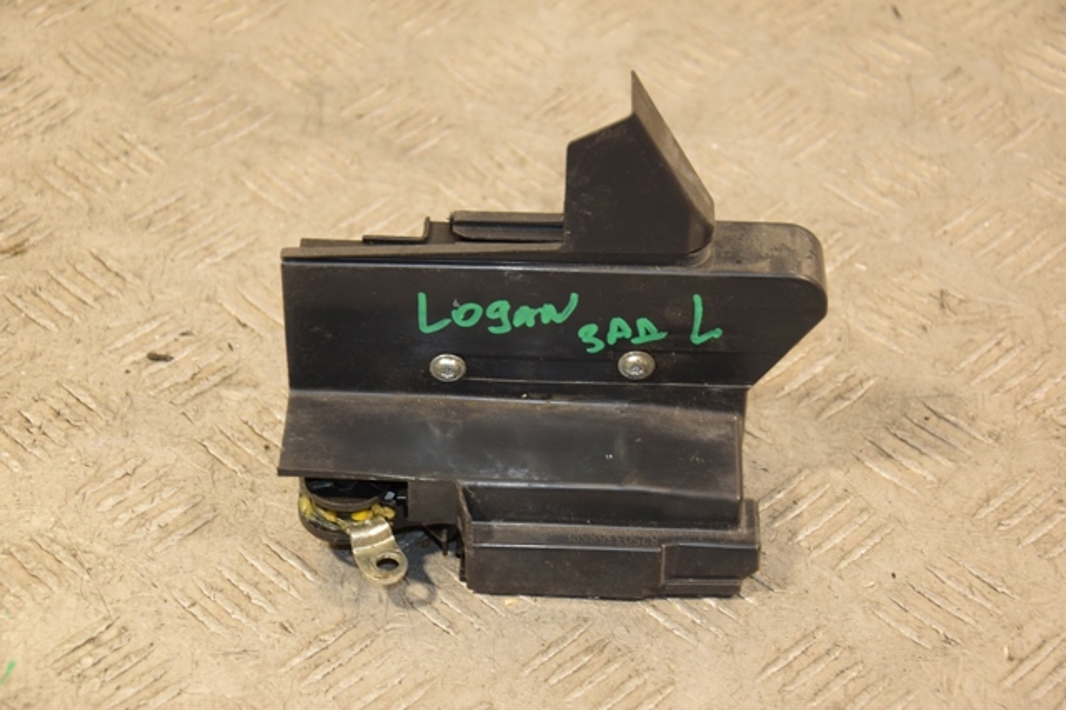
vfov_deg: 13.8
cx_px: 533
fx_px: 2930
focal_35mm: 99
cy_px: 355
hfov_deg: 20.6
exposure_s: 1/100
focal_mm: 66
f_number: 5.3
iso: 800
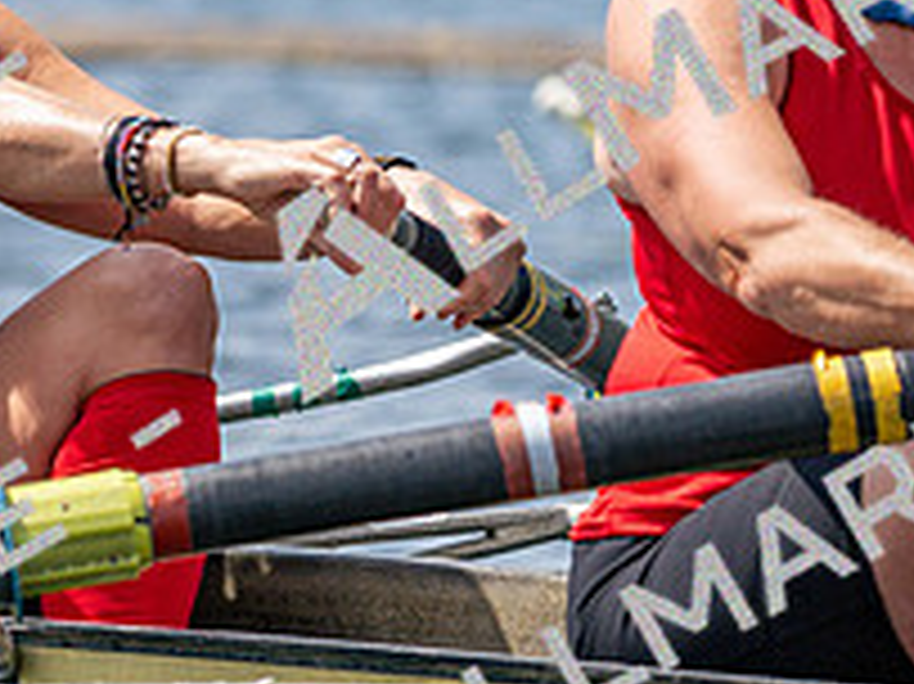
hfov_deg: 2.8
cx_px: -108
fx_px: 18789
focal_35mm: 712
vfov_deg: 2.1
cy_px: -25
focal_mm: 259
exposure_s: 1/2000
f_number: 5.6
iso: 320
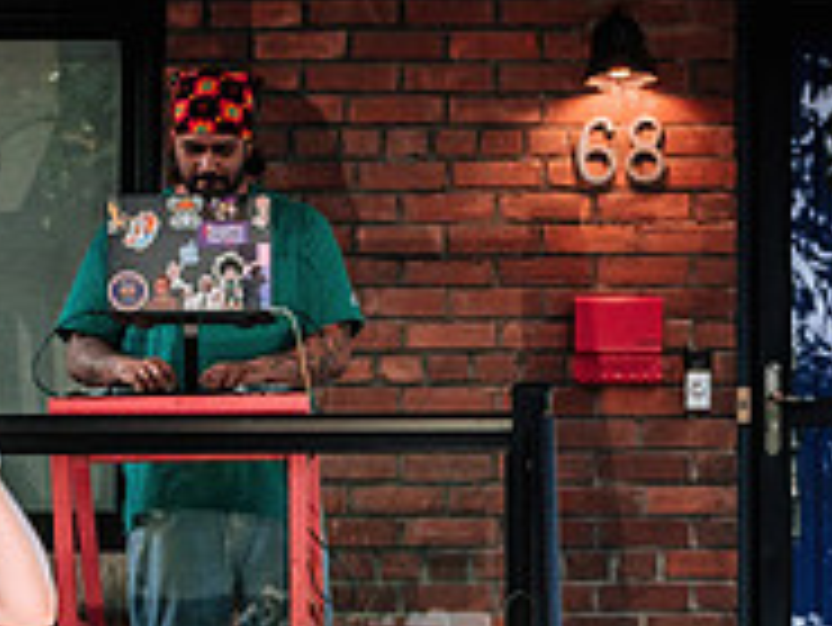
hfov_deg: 8.8
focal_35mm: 226
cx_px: 369
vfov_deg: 6.5
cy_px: 858
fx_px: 5435
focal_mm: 50
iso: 400
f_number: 2.8
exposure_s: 1/200
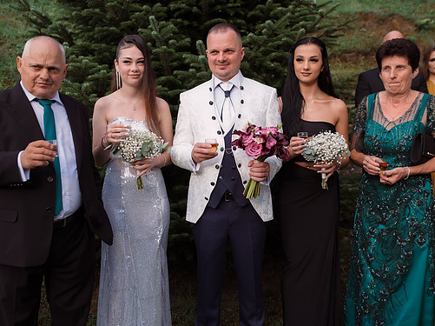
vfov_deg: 36.8
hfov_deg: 47.9
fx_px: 490
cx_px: 201
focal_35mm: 39
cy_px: 160
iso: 320
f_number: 4
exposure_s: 1/400
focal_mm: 35
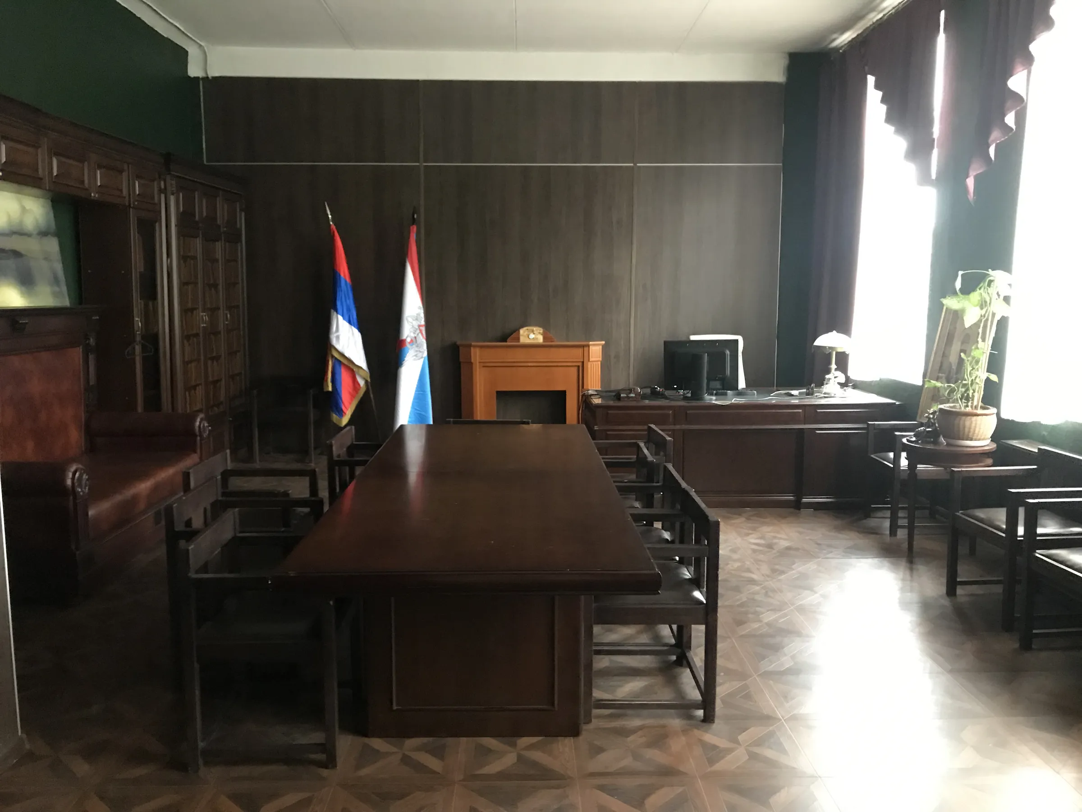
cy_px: 406
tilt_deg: -8.1
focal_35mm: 28
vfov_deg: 49.7
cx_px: 541
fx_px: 875
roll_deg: -0.5
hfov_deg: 63.4
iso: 80
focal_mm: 3.99
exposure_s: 1/5
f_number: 1.8
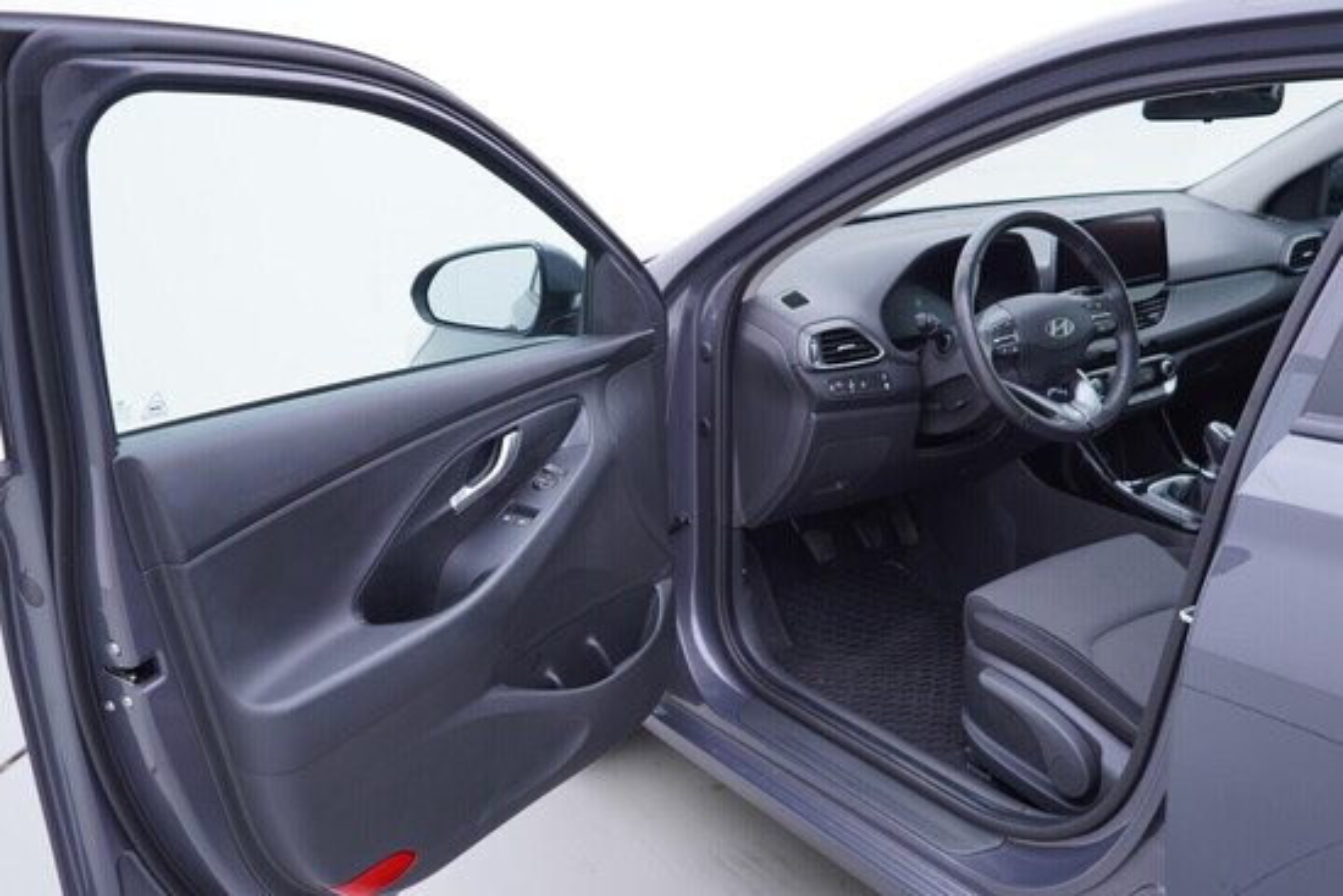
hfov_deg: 53.1
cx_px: 672
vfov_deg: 36.9
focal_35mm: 36
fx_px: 1343
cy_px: 448
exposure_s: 1/40
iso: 125
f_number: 3.2
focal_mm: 24
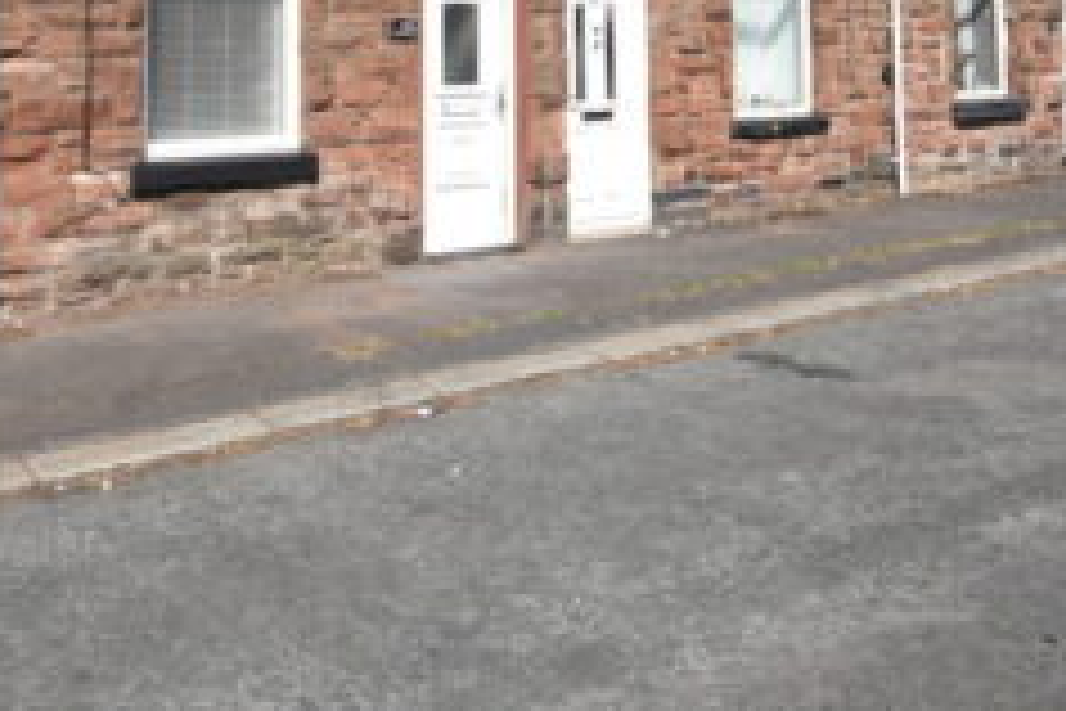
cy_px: -86
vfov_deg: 30.9
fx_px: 1125
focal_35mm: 38
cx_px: 400
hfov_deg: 50.2
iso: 500
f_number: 13
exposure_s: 1/640
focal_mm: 10
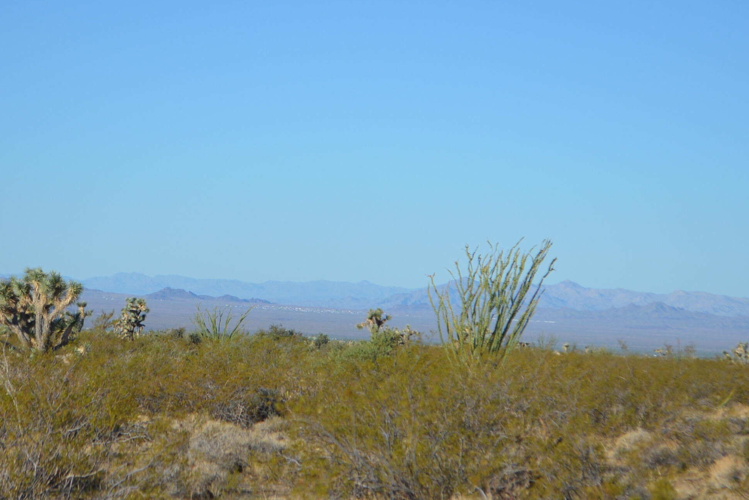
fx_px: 2660
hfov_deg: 16.0
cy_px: 299
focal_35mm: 128
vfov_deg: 10.7
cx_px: 294
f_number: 6.3
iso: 400
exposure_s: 1/1600
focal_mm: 55
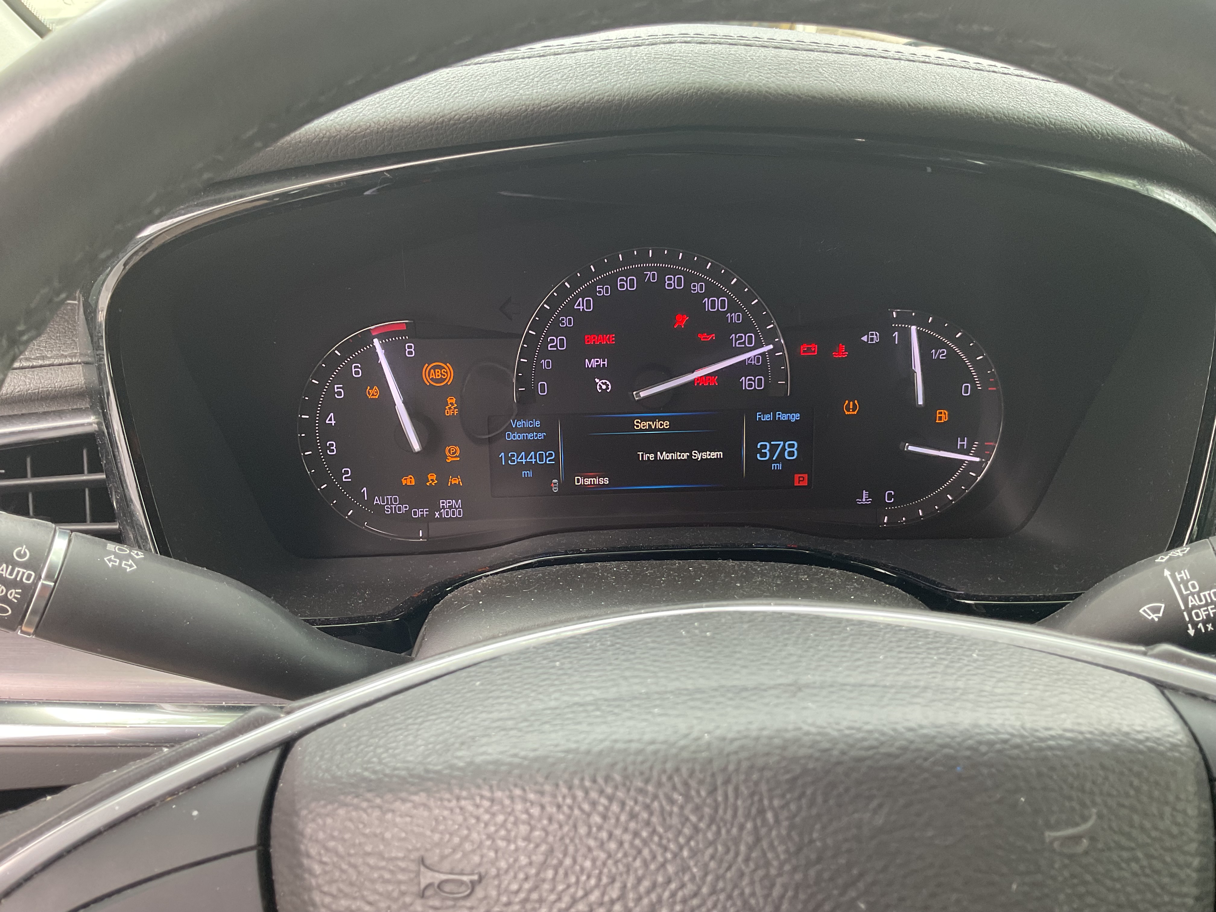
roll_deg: -0.8
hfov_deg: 61.7
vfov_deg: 48.2
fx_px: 1019
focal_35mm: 29
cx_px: 608
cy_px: 456
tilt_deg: -27.5
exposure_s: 1/120
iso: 64
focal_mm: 3
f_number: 1.8
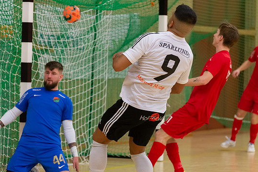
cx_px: 120
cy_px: 85
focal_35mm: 150
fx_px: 1075
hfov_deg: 13.7
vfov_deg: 9.2
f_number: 4.8
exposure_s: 1/640
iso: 2800
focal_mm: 140
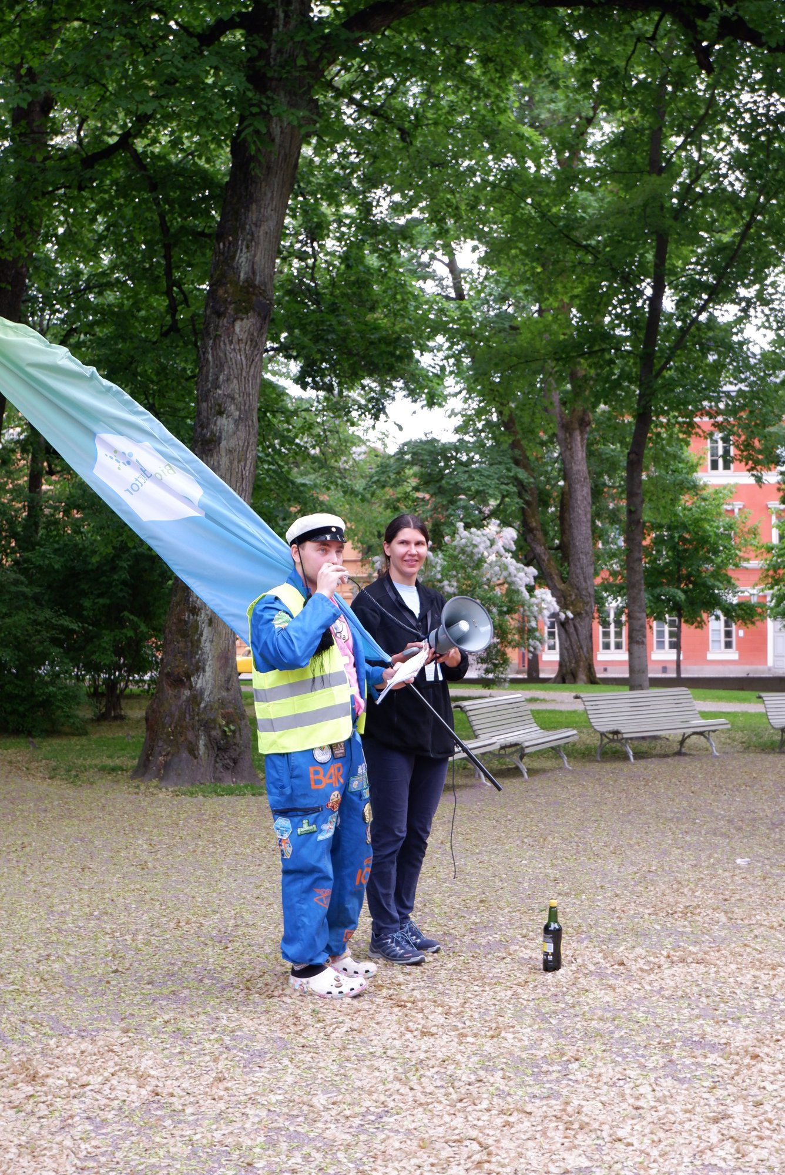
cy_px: 588
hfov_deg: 26.5
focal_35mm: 51
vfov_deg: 38.9
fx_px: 1666
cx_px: 392
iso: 640
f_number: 5
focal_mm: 34.3
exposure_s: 1/100
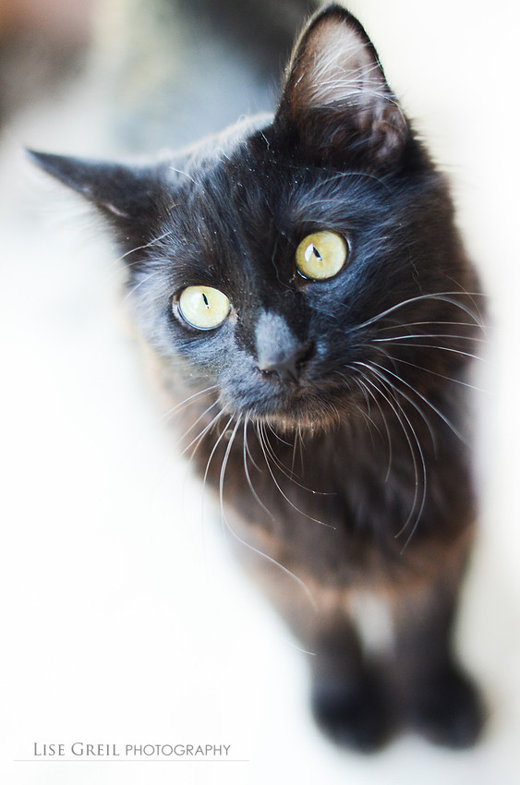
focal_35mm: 75
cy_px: 392
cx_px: 260
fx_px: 1632
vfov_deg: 27.0
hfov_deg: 18.1
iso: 320
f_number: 1.8
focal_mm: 50
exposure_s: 1/500
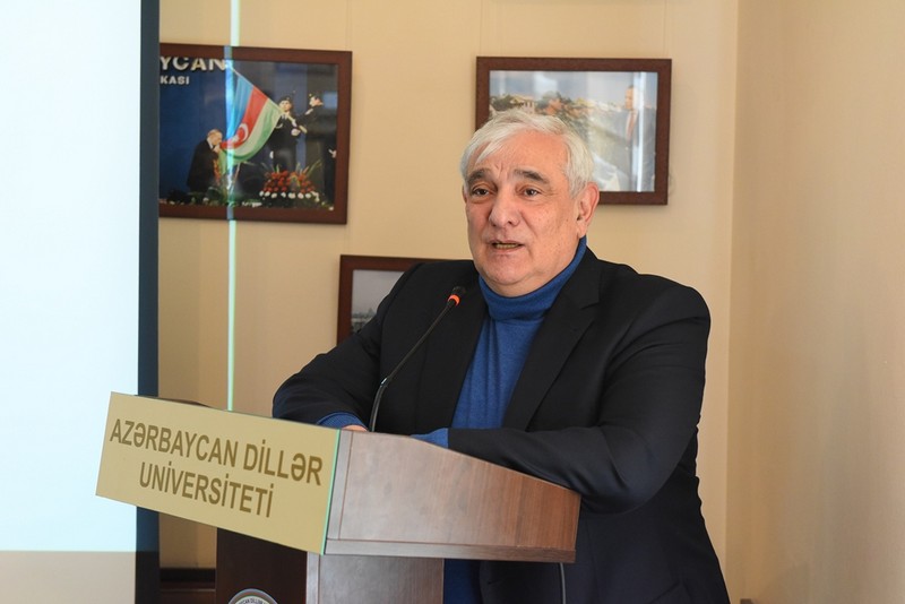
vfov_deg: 21.9
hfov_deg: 32.4
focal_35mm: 62
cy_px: 302
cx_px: 452
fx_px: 1559
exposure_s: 1/125
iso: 4000
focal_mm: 62
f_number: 5.6
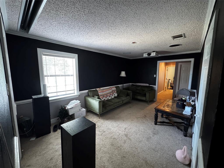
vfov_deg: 85.7
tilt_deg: -8.0
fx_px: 91
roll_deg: -0.1
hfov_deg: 102.1
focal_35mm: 14
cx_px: 112
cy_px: 84
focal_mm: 2.22
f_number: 2.2
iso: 1250
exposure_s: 1/40
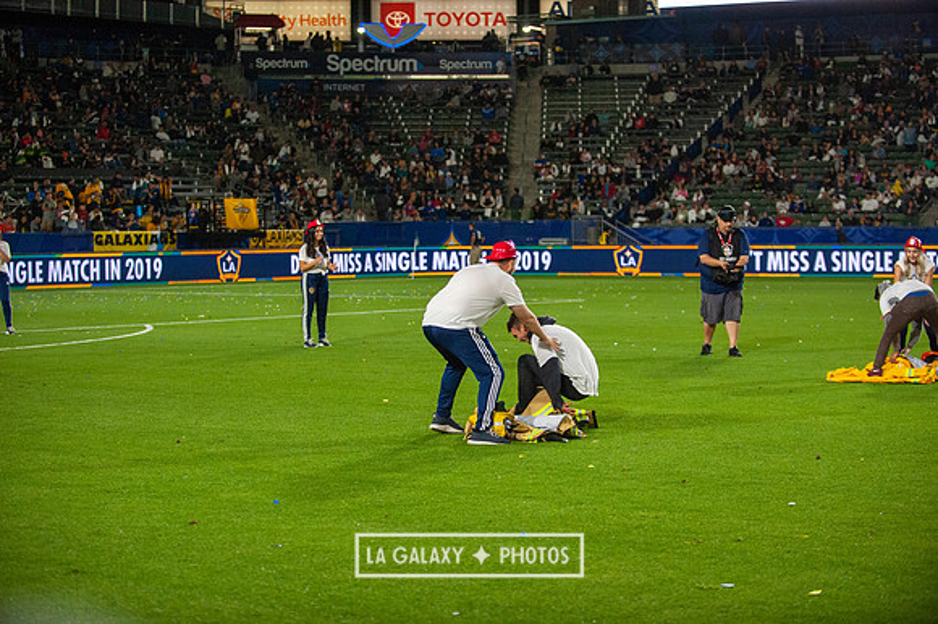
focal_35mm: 78
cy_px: 312
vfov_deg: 17.5
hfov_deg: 26.0
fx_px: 2031
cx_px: 469
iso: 3200
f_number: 2.8
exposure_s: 1/2500
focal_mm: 78
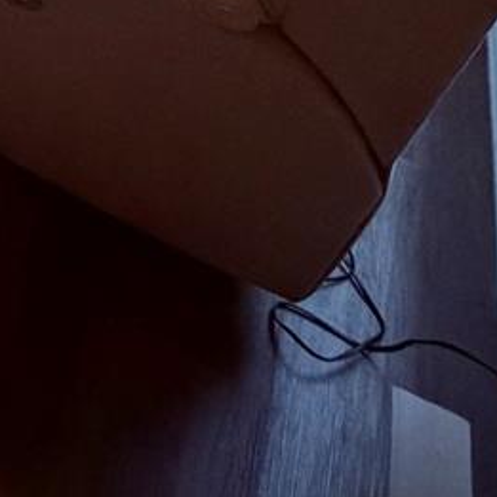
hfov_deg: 23.3
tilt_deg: -12.4
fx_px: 926
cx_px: -274
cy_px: -489
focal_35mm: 57
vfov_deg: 19.0
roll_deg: -0.2
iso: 1250
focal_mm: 2.22
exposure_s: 1/60
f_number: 2.2
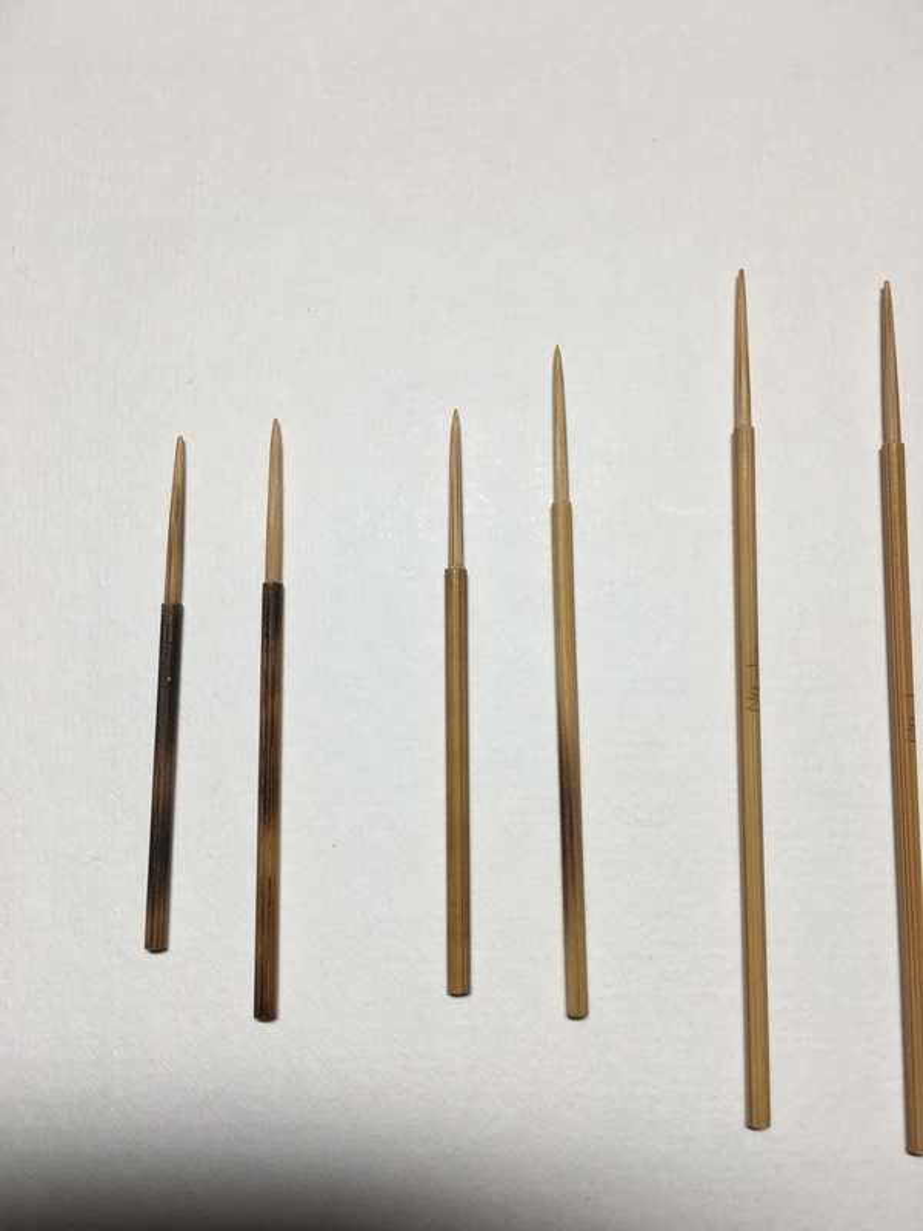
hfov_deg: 48.2
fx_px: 1031
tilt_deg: -82.3
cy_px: 616
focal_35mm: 29
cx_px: 462
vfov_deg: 61.7
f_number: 2.2
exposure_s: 1/120
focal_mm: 4.15
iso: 25
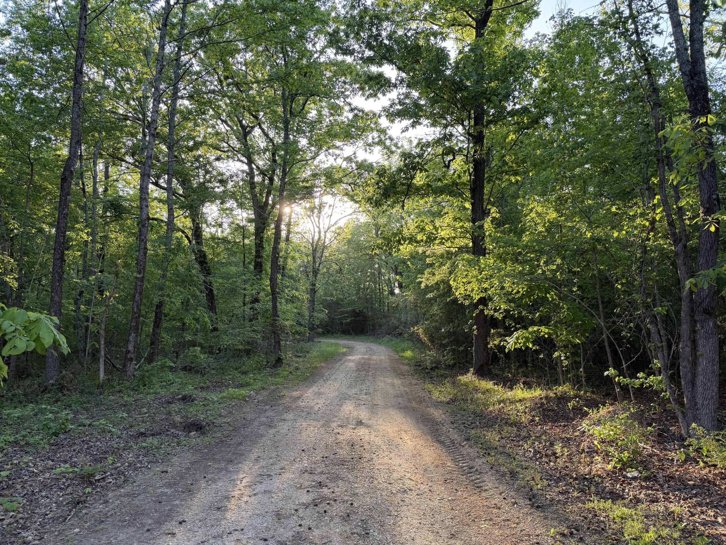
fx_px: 503
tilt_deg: +6.0
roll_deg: -1.1
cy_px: 272
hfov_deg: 71.6
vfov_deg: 56.8
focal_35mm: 24
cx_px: 363
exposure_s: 1/187
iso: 80
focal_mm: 6.76
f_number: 1.78
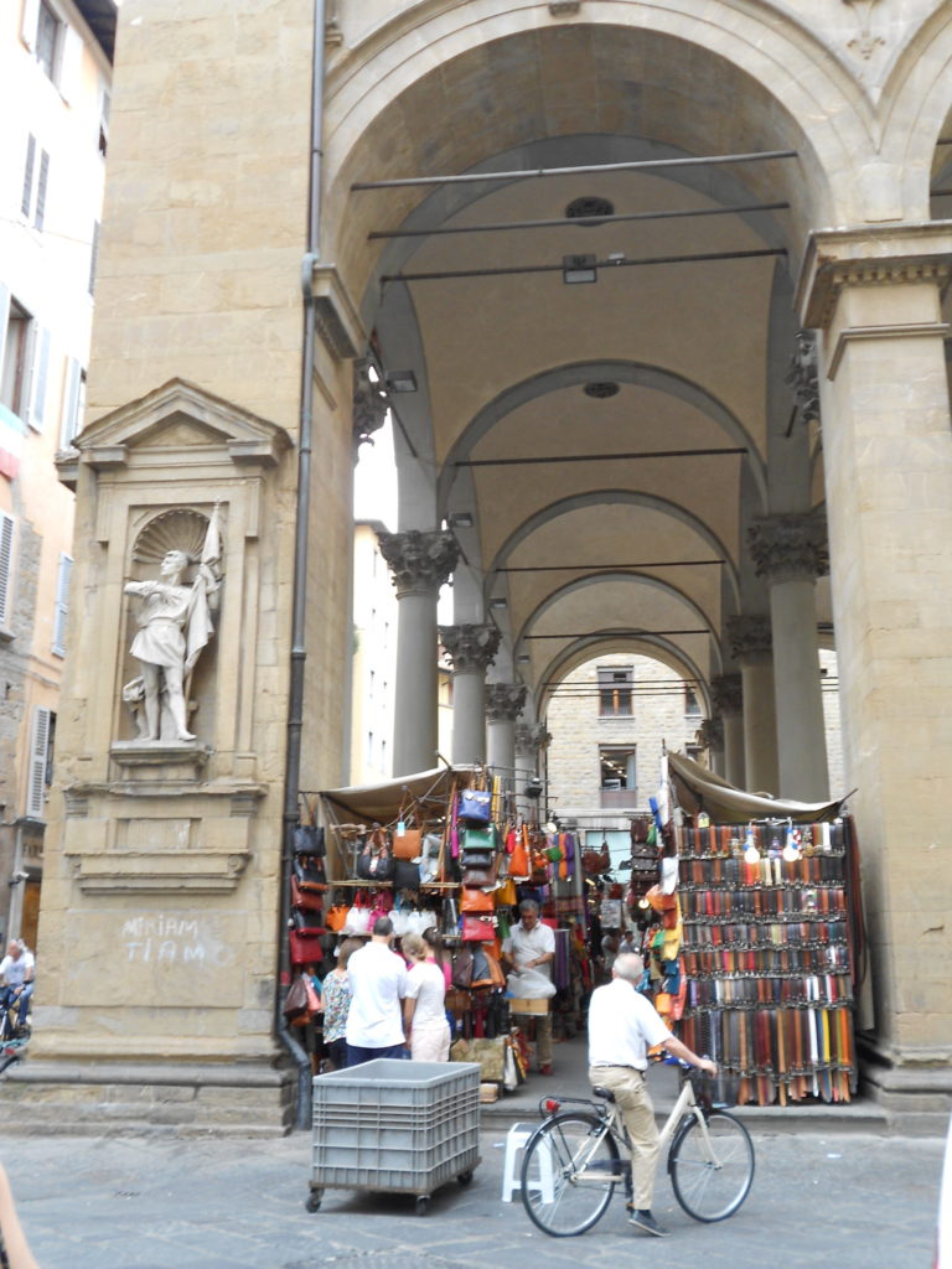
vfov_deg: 56.8
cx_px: 476
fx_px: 1173
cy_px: 634
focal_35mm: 32
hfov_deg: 44.2
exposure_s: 1/60
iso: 80
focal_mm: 6
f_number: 3.6
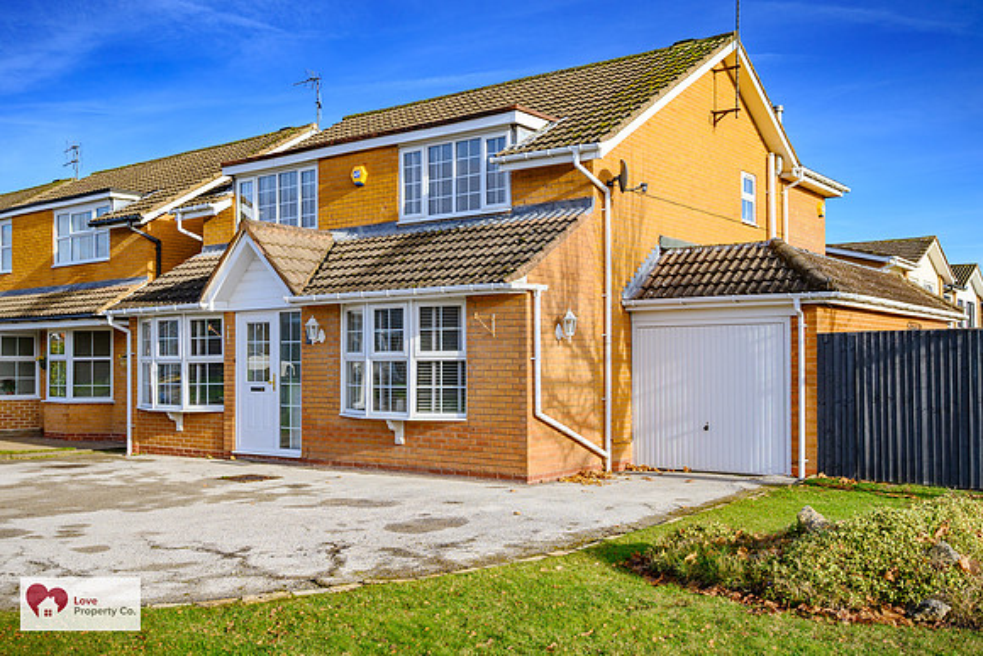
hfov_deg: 55.1
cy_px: 356
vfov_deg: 38.4
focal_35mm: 34
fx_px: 942
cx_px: 498
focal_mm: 30
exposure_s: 1/250
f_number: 8
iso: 100
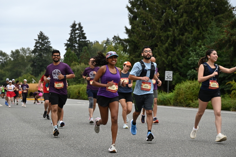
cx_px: 118
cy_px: 78
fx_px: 597
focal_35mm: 91
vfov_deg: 15.0
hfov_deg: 22.4
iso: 400
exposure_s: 1/160
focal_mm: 91
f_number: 6.3
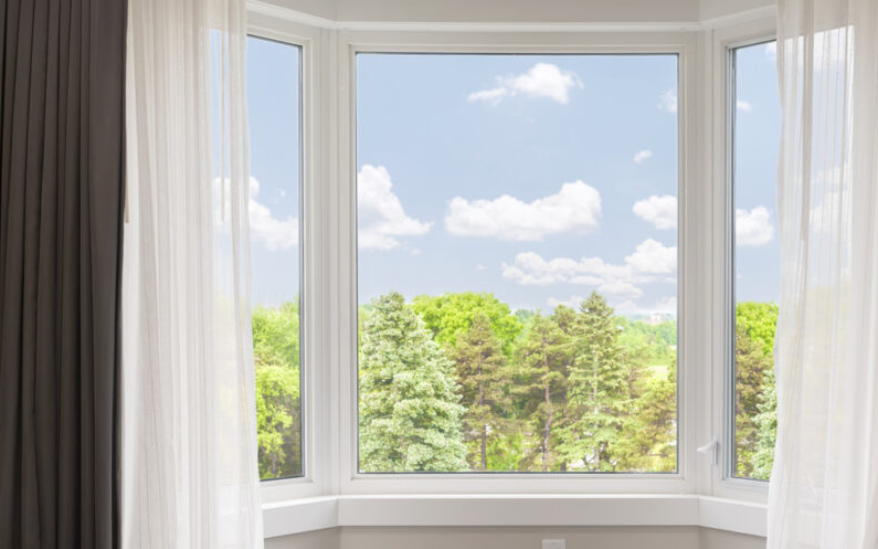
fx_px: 1005
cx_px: 523
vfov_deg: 30.4
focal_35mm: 42
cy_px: 343
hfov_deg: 46.9
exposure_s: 1/8
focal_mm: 32
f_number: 7.1
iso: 200
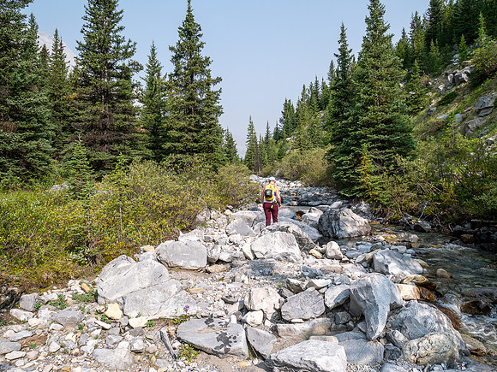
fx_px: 345
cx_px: 248
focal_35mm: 24
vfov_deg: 56.8
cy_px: 186
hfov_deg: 71.6
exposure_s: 1/400
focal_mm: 12
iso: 200
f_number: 8
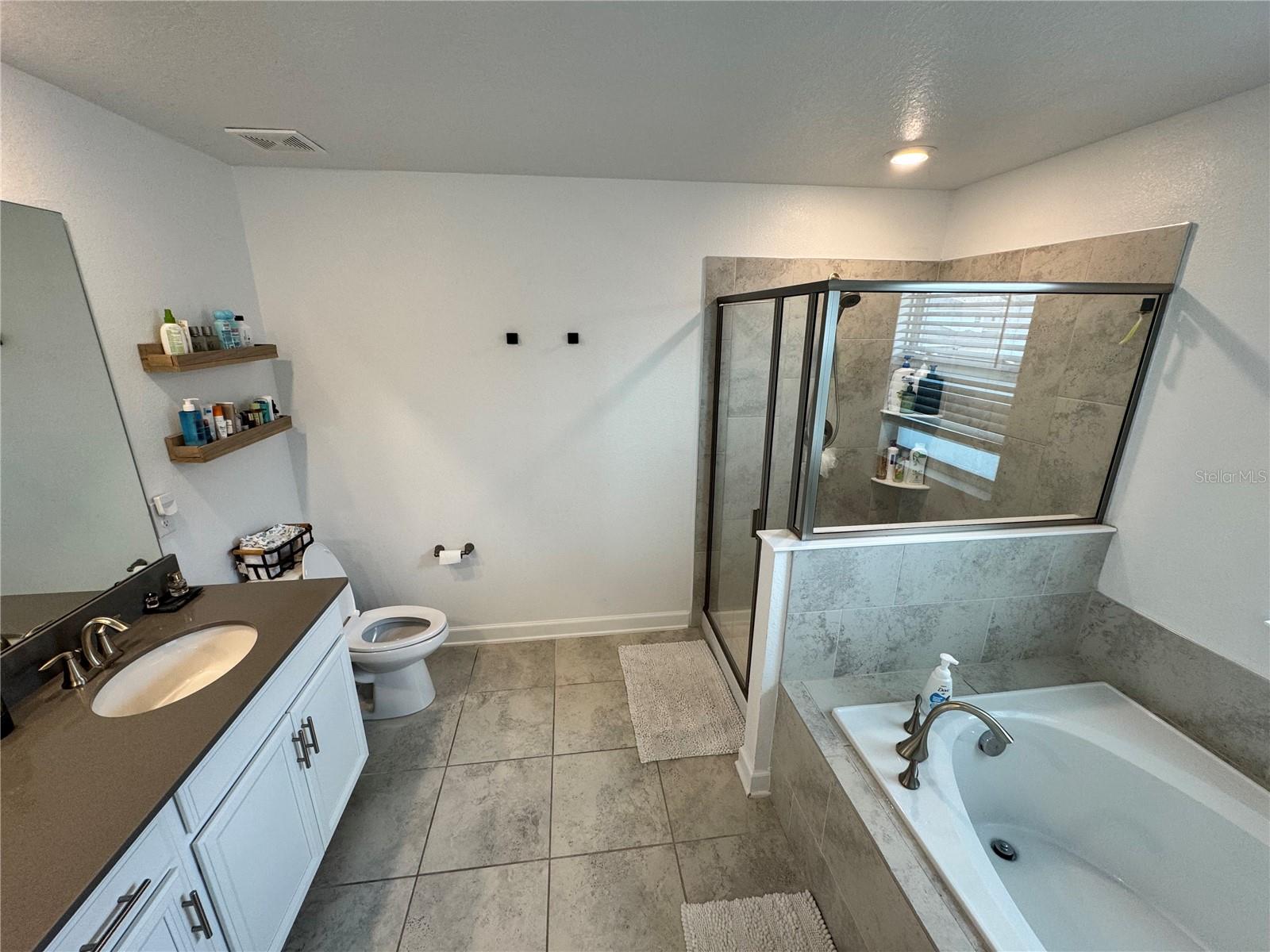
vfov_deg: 85.7
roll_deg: +0.4
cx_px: 635
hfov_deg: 102.1
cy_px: 476
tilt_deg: -17.1
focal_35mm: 14
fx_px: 514
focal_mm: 2.22
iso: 125
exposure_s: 1/120
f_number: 2.2
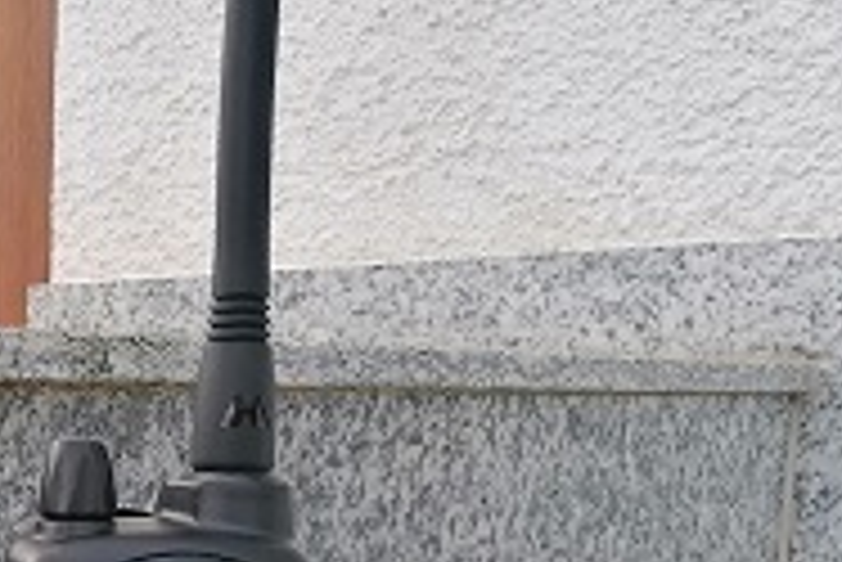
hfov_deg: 24.7
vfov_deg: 17.6
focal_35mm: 75
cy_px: 618
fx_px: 1755
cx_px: -131
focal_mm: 4.75
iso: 50
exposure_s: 1/444
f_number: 1.8
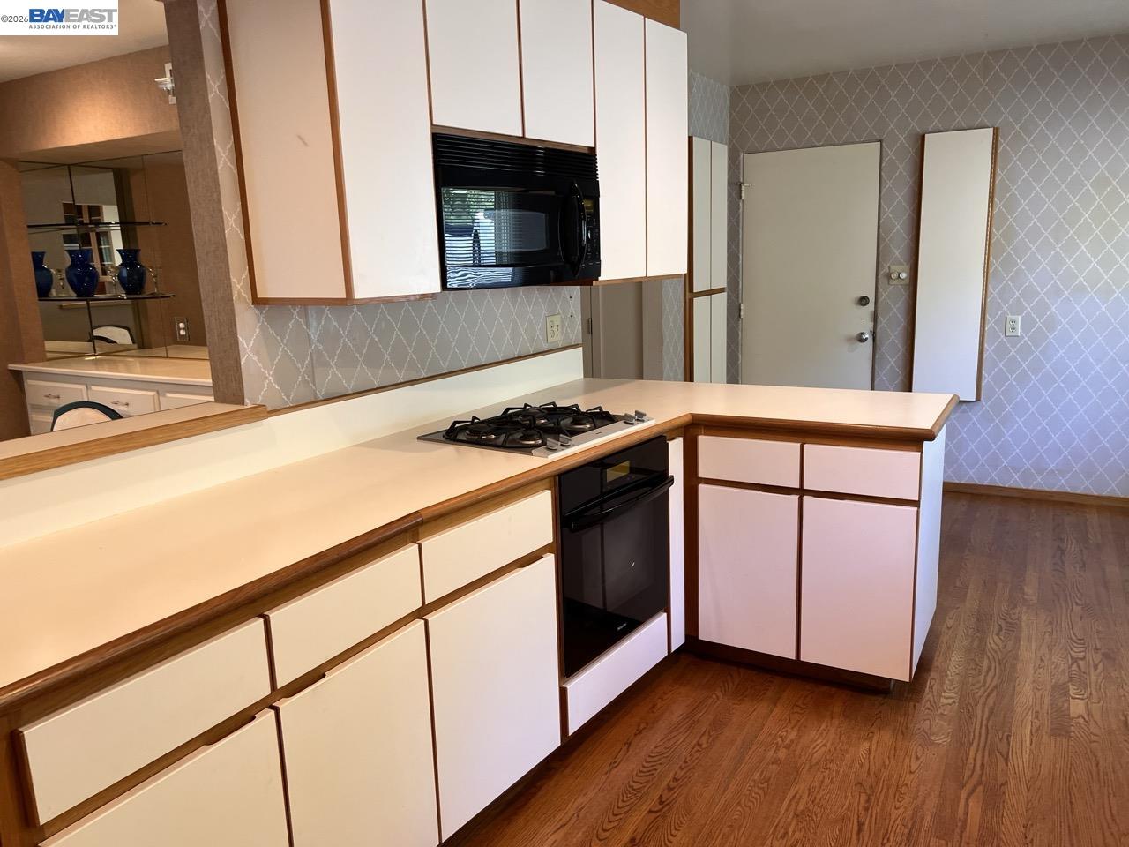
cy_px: 424
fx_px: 848
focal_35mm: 26
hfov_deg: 67.3
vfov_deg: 53.1
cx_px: 564
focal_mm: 5.7
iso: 125
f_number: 1.5
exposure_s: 1/120
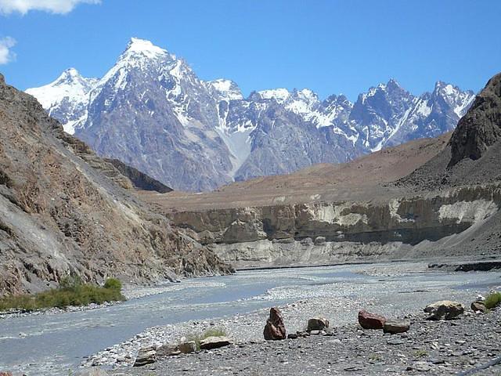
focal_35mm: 85
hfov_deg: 23.0
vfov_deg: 17.4
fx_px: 1230
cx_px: 250
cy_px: 188
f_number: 5
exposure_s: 1/800
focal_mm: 14.2
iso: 100
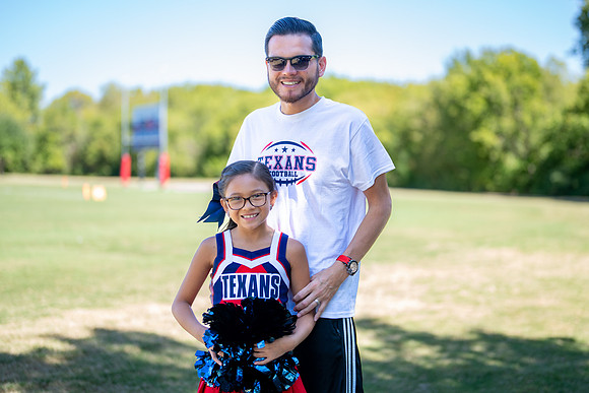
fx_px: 909
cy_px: 183
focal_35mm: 56
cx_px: 304
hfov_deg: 35.9
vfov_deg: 24.4
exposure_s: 1/1250
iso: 100
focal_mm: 50
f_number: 1.2
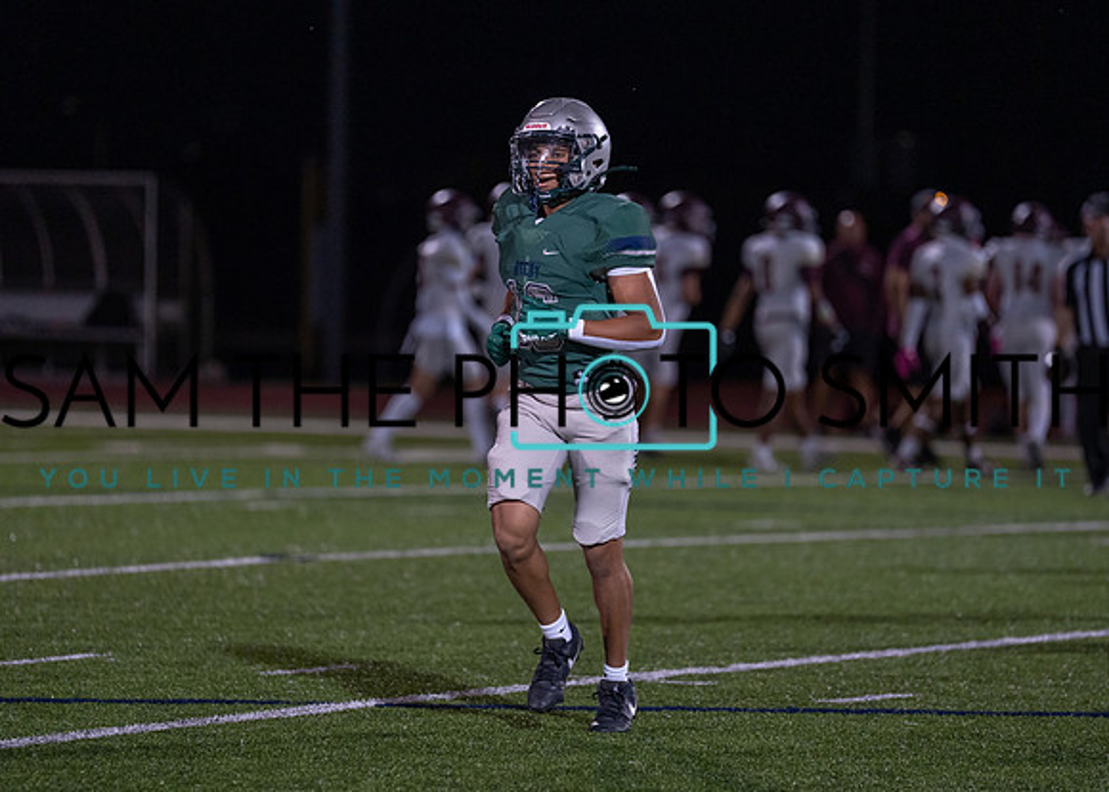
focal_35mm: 242
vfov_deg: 6.0
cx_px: 557
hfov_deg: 8.3
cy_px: 391
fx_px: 7614
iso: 2000
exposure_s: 1/1000
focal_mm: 200
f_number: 2.8
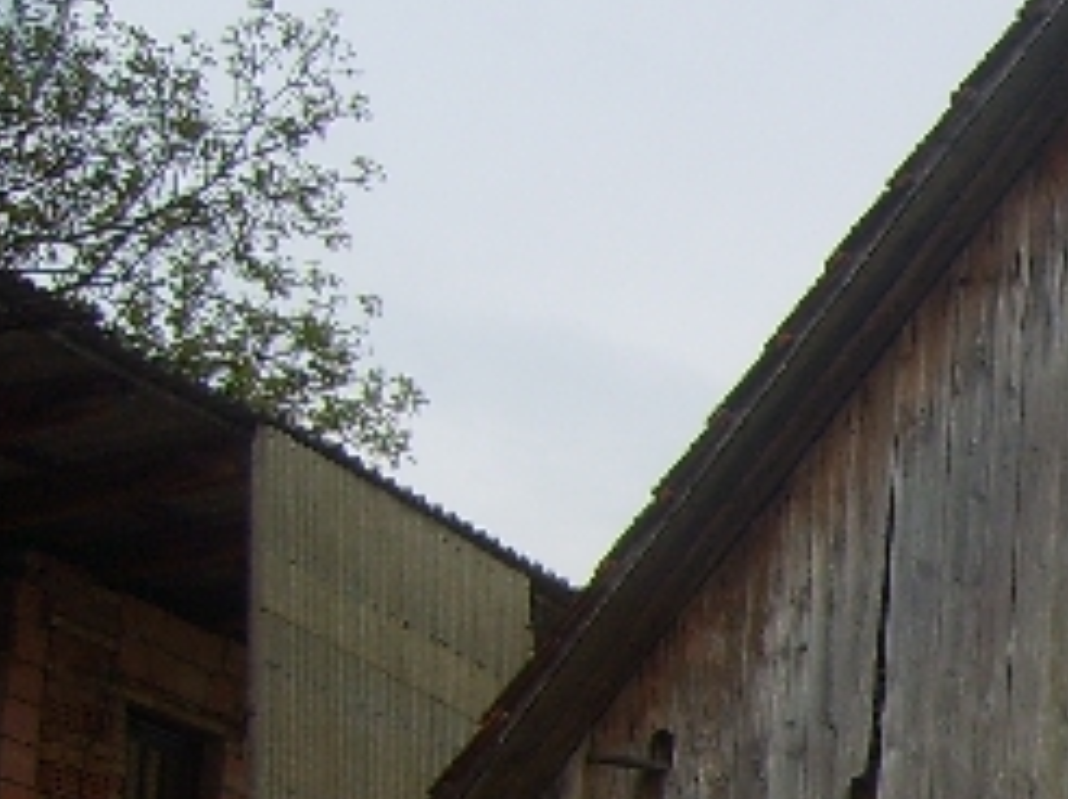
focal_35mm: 114
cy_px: 838
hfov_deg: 15.7
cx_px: 1667
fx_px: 3514
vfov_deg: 12.8
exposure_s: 1/250
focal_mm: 5.8
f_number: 2.8
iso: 50
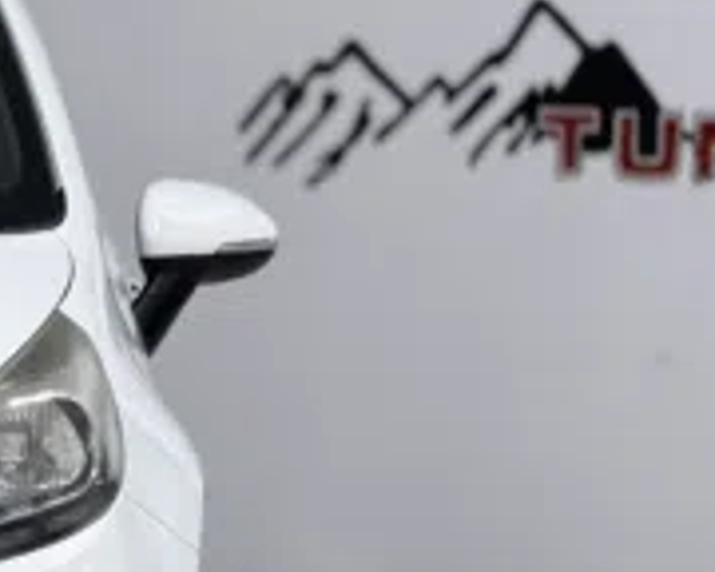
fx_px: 7364
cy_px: 278
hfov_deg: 5.5
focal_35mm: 348
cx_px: -377
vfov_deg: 4.4
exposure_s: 1/121
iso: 250
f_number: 2.8
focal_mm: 16.89
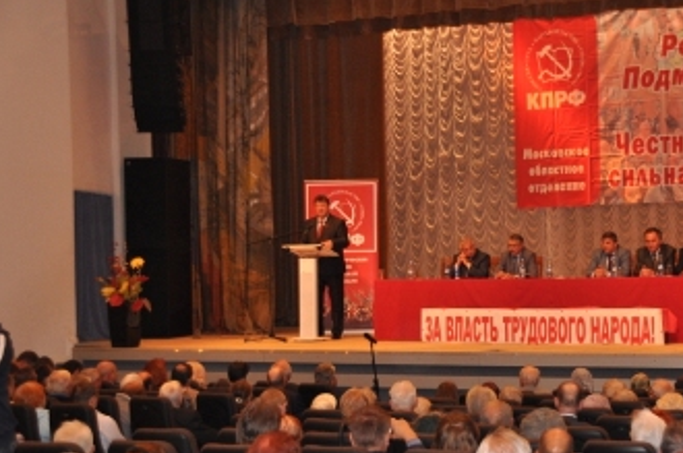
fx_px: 1383
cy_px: 266
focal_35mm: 73
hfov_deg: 27.4
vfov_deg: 18.6
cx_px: 503
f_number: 4
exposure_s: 1/60
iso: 800
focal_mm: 32
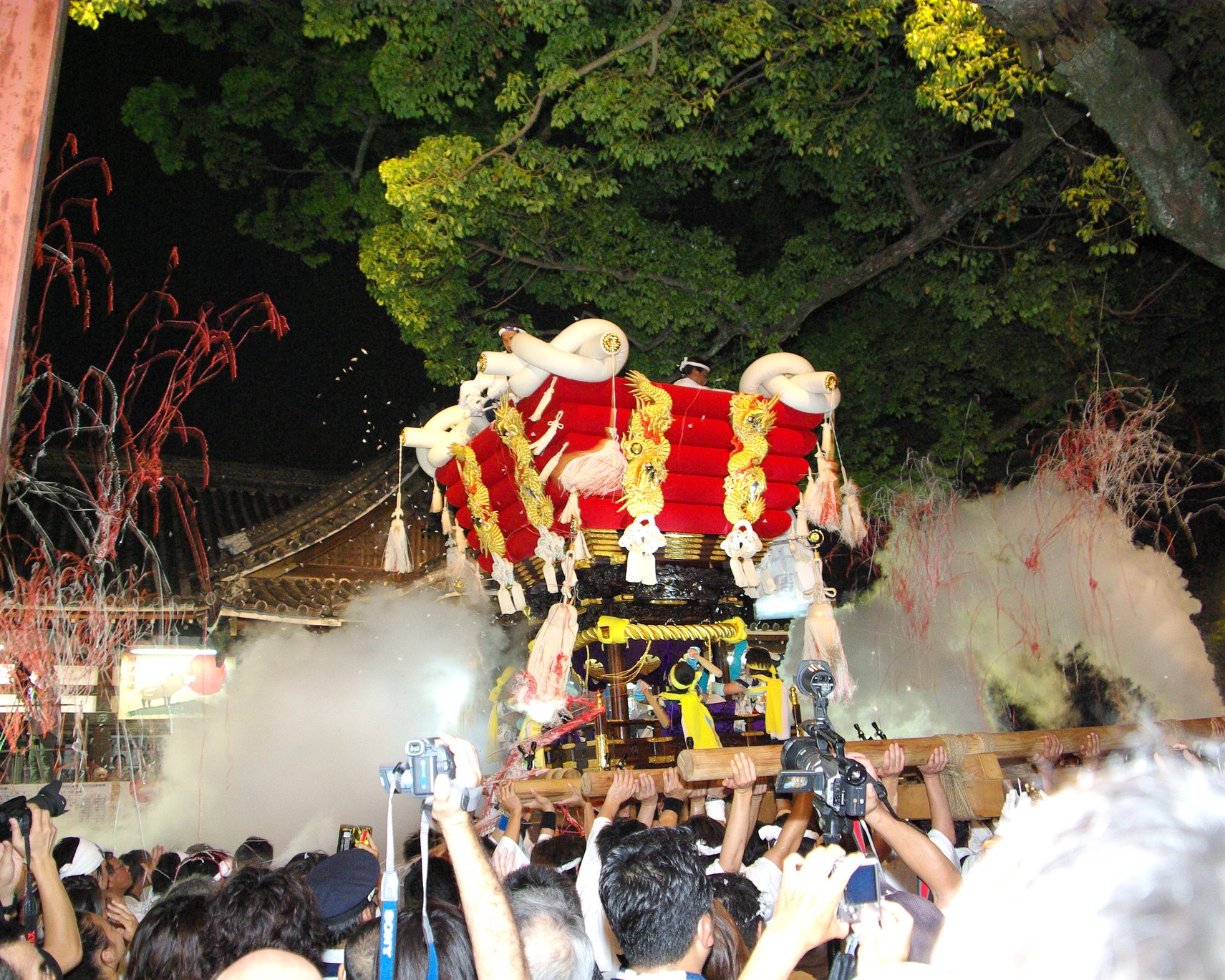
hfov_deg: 64.0
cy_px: 490
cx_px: 578
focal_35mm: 27
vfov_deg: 53.2
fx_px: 979
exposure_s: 1/45
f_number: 4
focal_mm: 16
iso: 1600
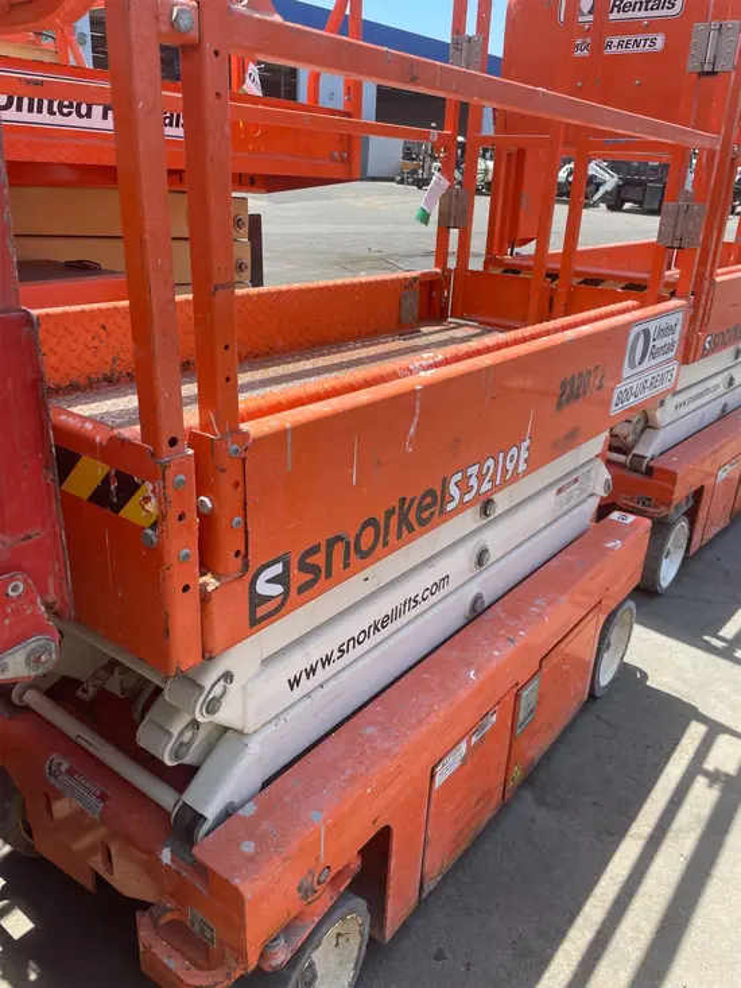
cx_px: 370
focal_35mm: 26
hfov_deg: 53.1
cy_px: 494
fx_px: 742
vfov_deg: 67.3
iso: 32
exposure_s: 1/1416
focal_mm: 4.2
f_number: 1.6
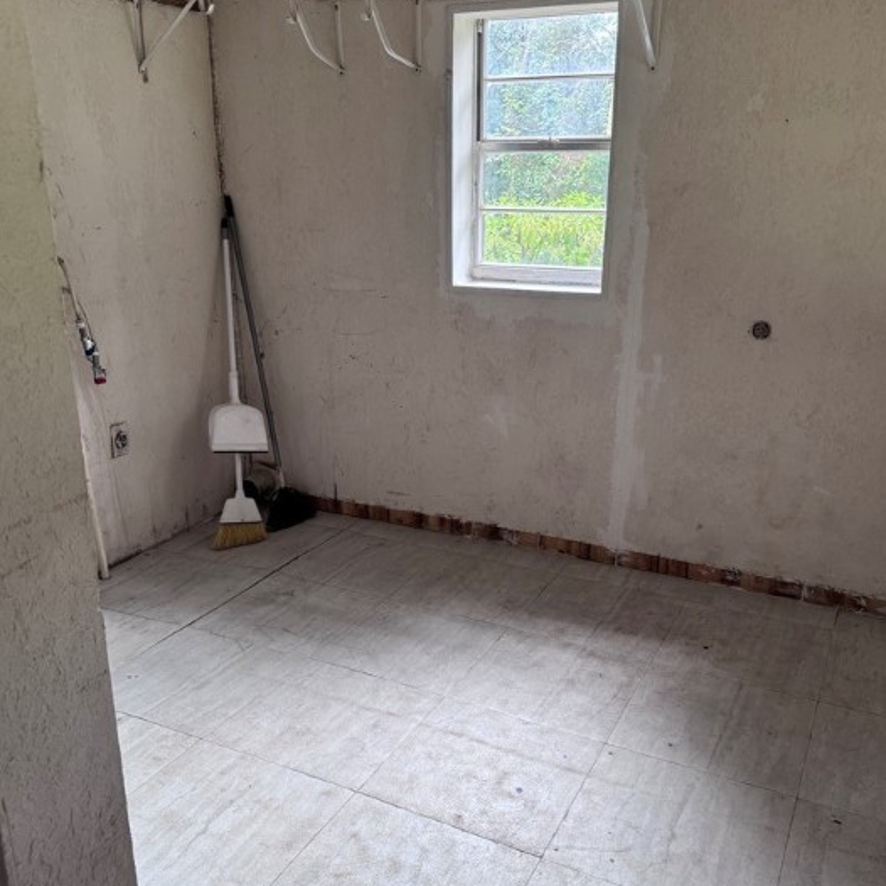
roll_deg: +0.4
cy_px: 492
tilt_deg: -19.1
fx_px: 898
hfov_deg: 52.5
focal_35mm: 31
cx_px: 443
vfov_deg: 52.4
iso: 160
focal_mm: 6.76
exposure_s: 1/121
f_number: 1.78
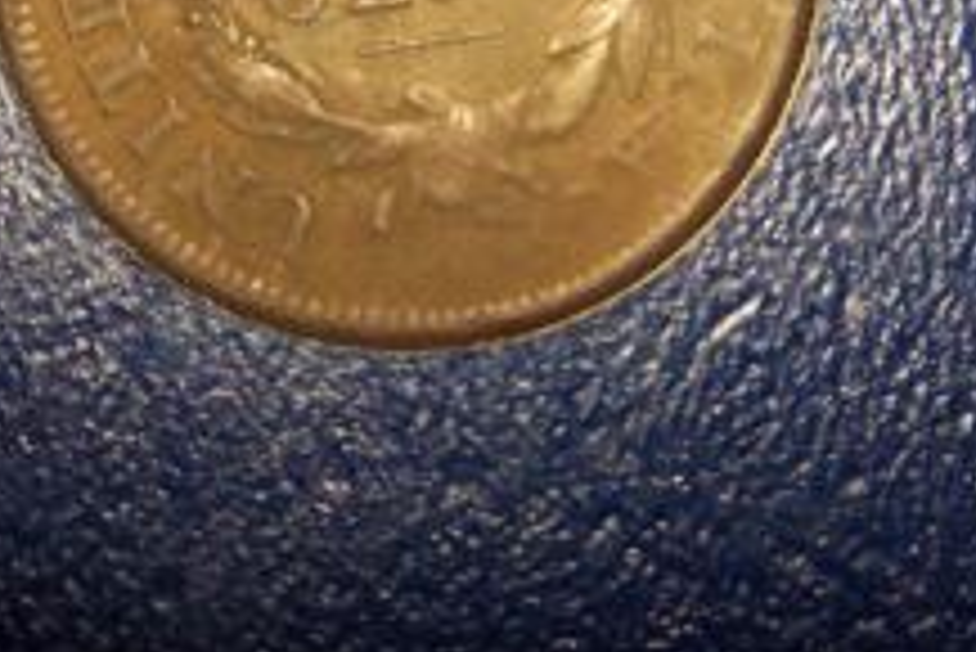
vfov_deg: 19.2
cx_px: 333
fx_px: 1818
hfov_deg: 29.9
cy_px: -137
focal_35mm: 67
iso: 160
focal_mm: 5.05
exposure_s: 1/25
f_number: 3.5
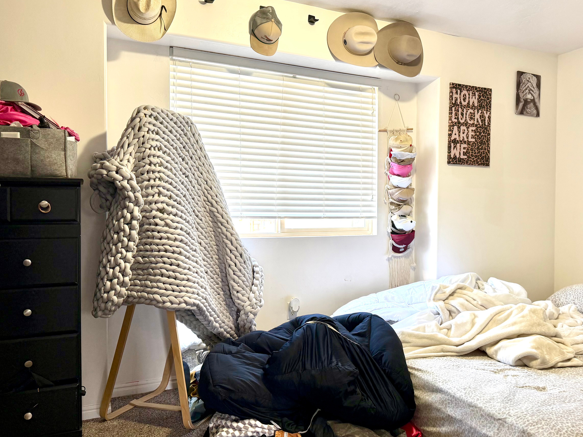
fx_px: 505
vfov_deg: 46.8
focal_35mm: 30
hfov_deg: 59.3
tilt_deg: -0.8
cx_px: 356
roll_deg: +0.3
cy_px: 224
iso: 125
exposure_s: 1/60
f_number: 1.78
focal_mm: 6.76
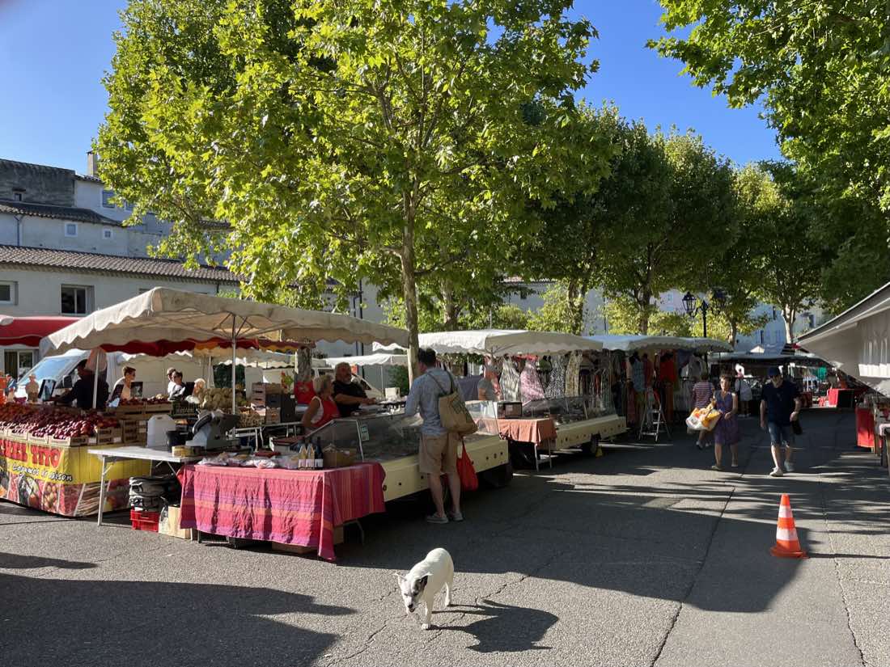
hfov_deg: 67.3
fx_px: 668
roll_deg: -1.7
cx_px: 445
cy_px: 334
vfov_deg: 53.1
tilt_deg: +1.1
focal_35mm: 26
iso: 50
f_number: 1.6
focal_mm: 5.1
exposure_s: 1/816
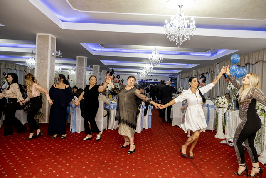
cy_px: 89
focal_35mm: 24
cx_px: 133
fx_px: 177
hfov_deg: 73.7
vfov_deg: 53.2
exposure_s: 1/160
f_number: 2.8
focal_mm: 16
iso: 1250
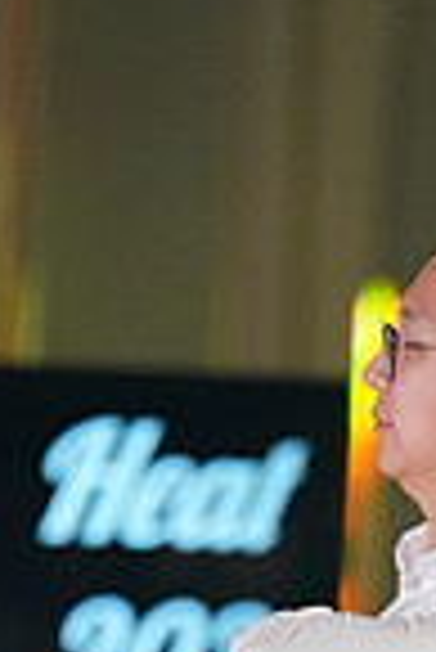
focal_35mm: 673
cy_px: 1196
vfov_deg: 3.0
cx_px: 483
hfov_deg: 2.0
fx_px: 12196
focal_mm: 168
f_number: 2.8
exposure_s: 1/400
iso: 3200
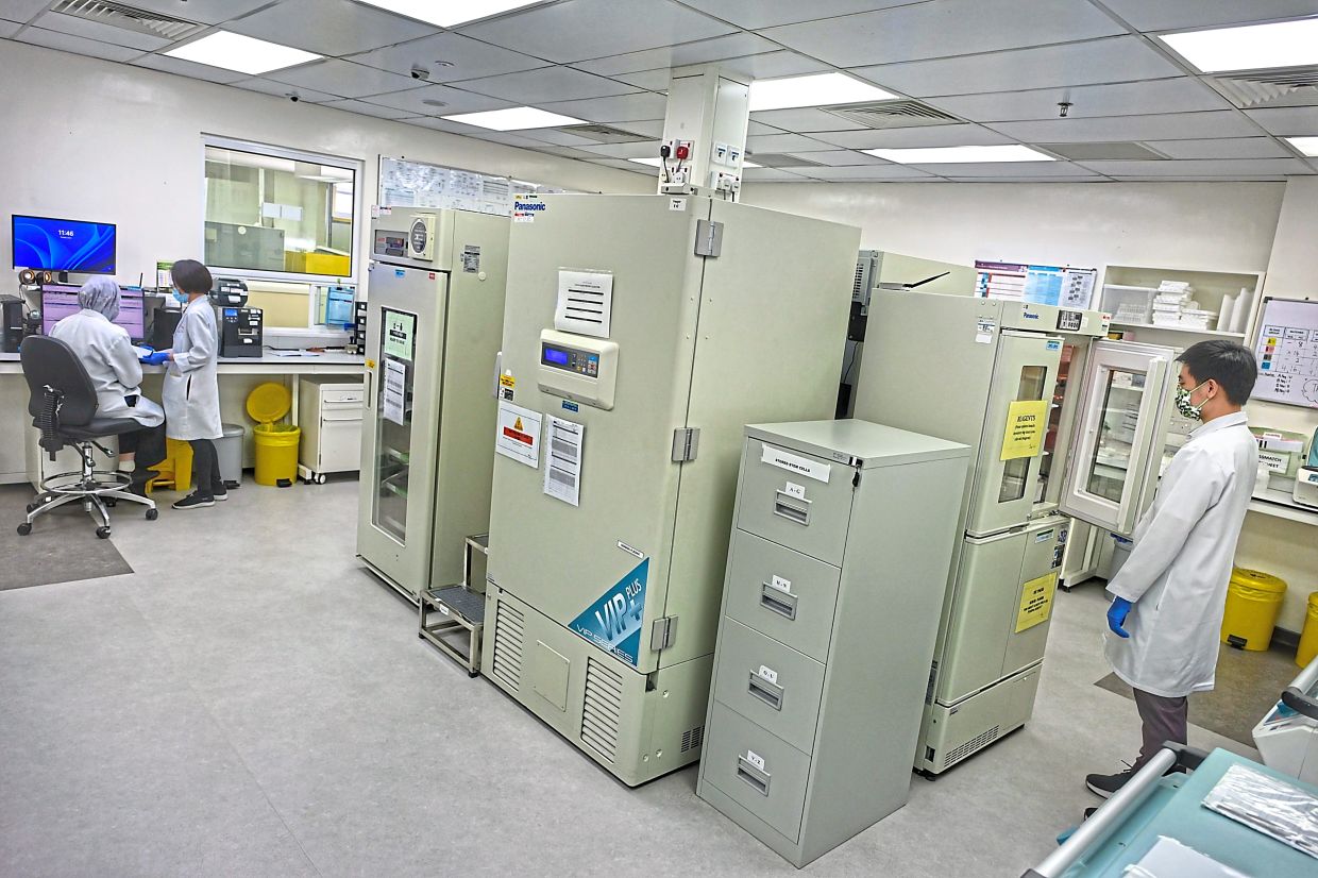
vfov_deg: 53.1
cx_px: 659
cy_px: 439
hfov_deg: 73.8
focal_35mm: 24
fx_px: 878
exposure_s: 1/250
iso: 2000
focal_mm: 24
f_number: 4
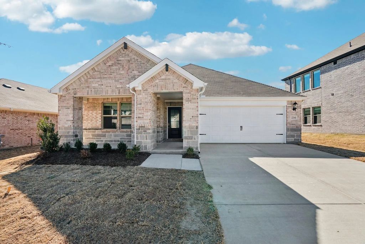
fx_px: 162
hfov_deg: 96.7
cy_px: 122
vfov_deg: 73.8
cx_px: 182
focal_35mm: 16
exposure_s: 1/200
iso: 100
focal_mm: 16
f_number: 8
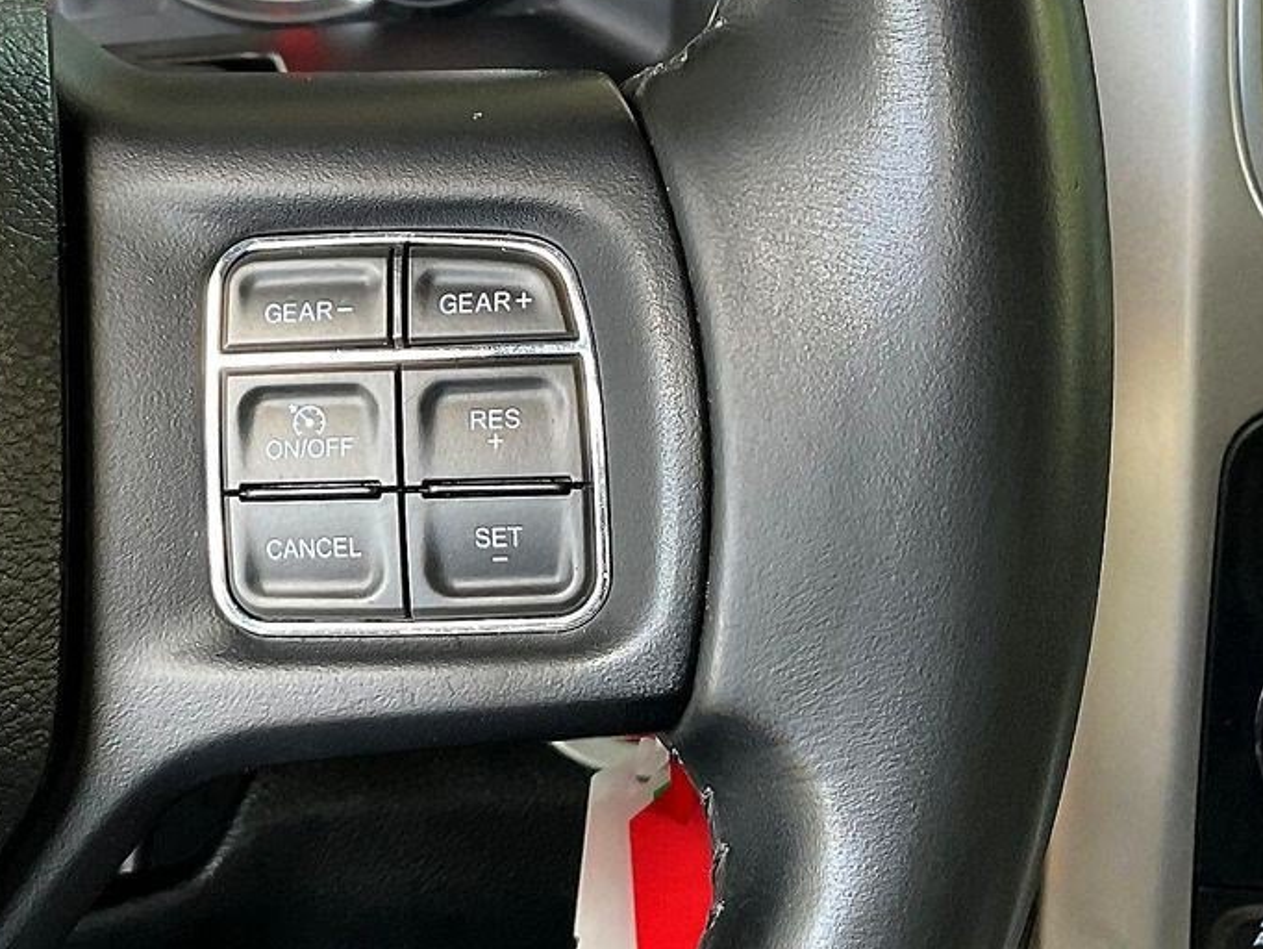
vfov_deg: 21.6
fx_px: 2482
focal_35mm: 68
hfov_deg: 28.2
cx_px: 330
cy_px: 463
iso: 80
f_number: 1.8
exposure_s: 1/60
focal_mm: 3
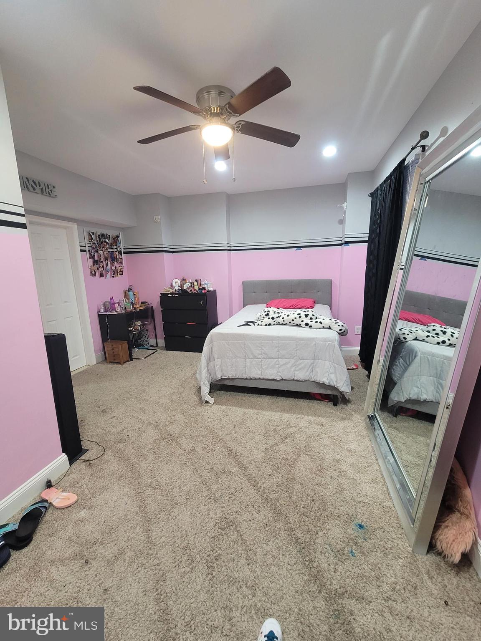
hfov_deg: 89.9
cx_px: 240
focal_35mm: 13
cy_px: 320
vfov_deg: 106.2
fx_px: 241
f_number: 2.2
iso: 320
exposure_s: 1/30
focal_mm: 2.2
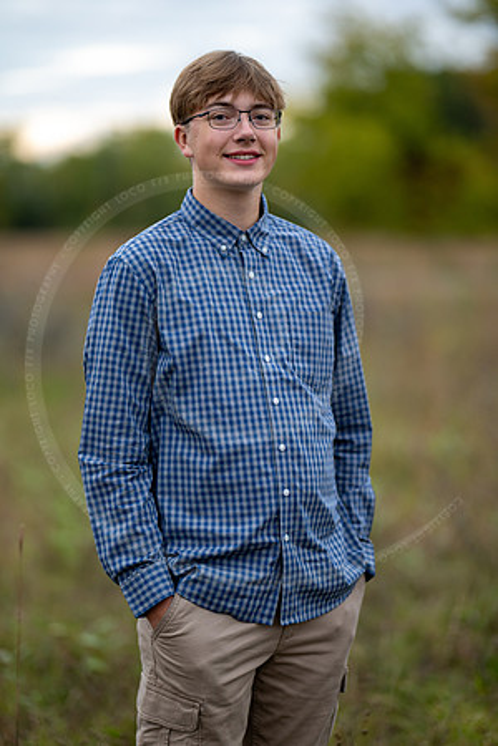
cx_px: 249
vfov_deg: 23.9
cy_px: 373
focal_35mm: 85
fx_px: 1764
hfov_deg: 16.1
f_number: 1.2
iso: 500
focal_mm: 85
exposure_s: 1/400
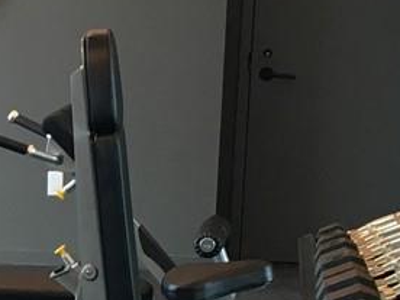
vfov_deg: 8.8
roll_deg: +0.4
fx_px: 1941
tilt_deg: -10.7
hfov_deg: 11.0
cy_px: 342
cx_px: -330
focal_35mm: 168
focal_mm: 4.15
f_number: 2.2
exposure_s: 1/30
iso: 64
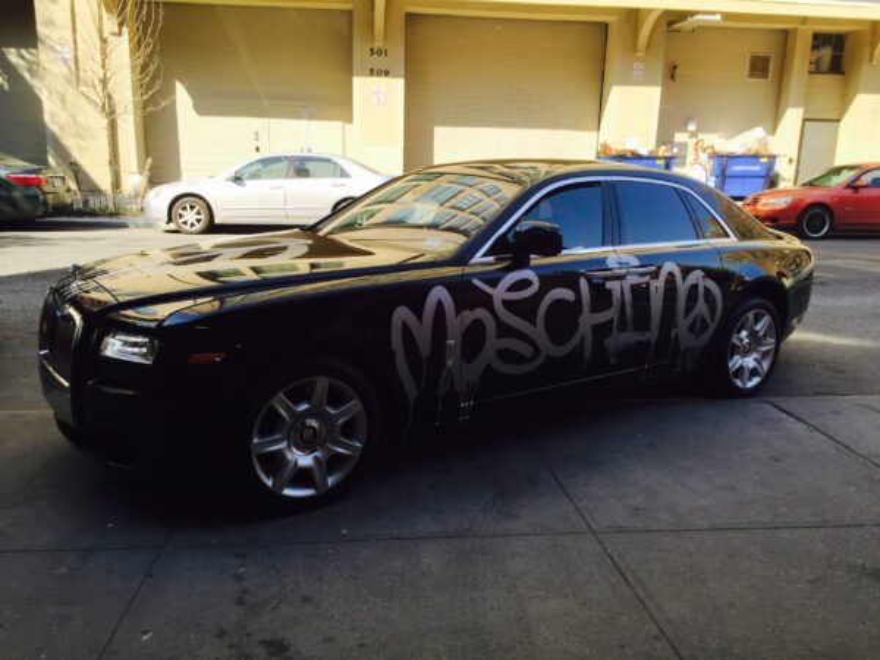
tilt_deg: -13.8
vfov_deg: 48.2
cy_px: 330
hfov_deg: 61.7
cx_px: 440
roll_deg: -2.2
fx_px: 737
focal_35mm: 29
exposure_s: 1/608
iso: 32
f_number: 2.2
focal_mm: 4.15
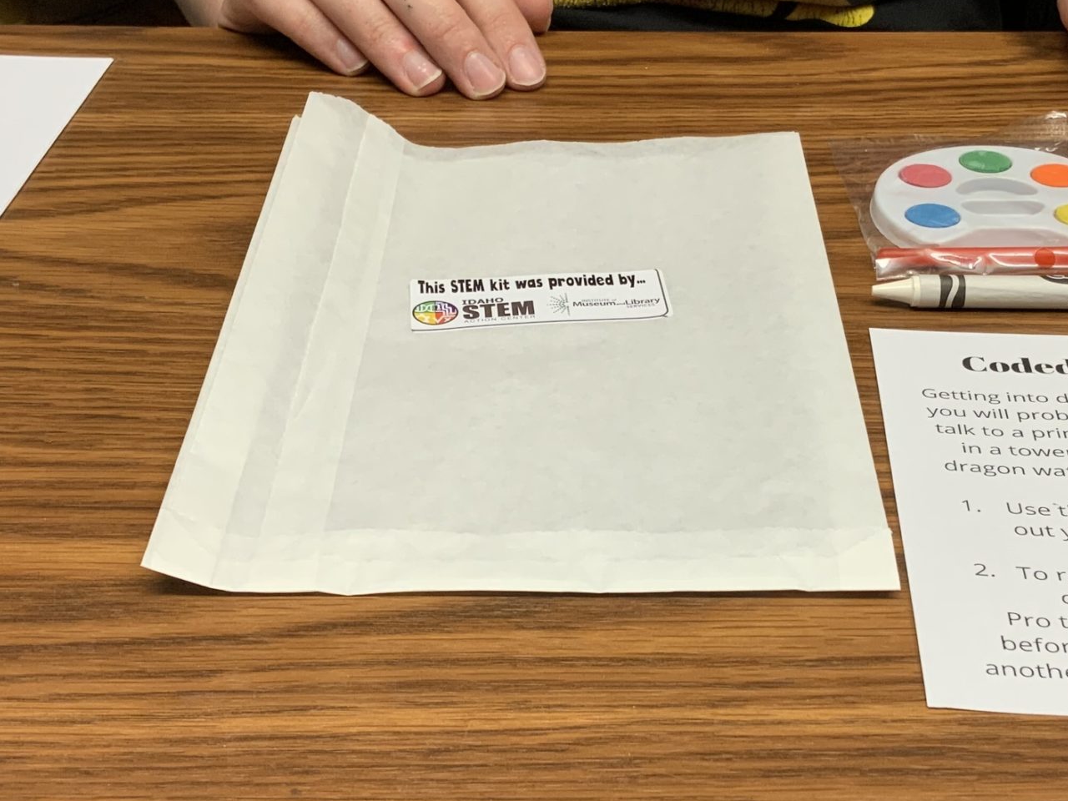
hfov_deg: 33.2
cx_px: 600
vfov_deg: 25.2
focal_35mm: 58
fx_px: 1789
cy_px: 406
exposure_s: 1/60
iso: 40
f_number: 1.8
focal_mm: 3
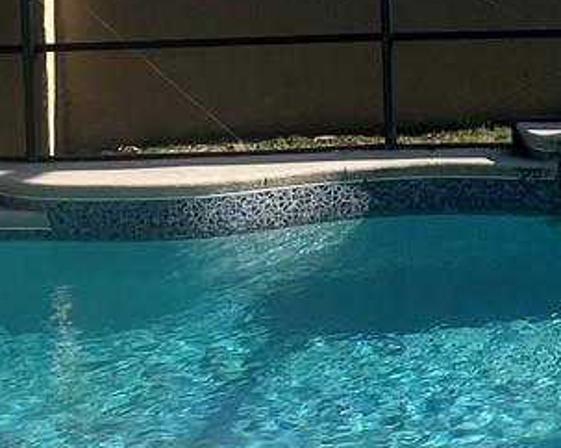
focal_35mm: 67
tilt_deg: -2.5
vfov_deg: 21.8
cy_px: -26
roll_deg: +1.4
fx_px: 1112
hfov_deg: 26.6
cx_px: 576
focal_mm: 1.57
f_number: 1.8
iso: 32
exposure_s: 1/834
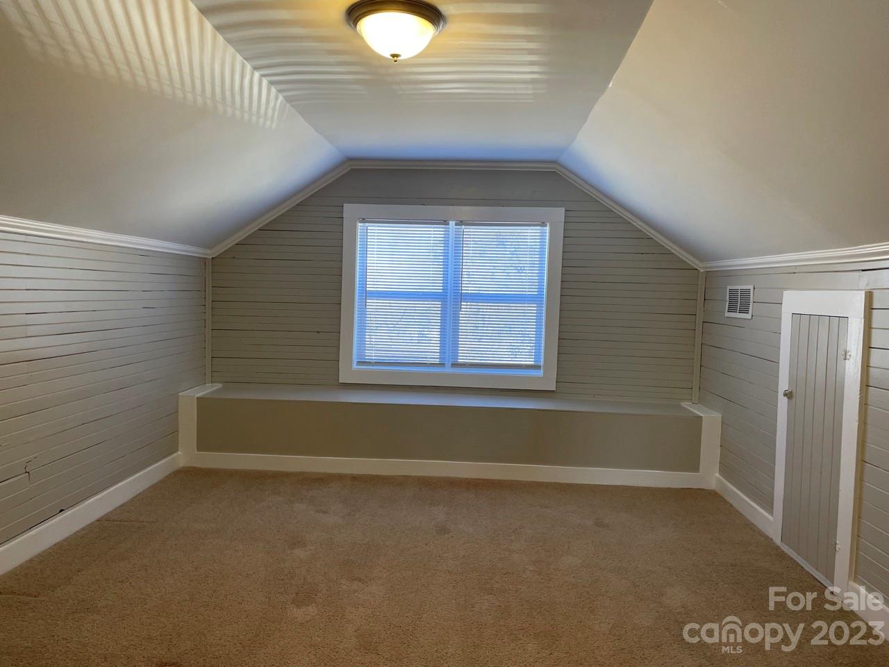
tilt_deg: -1.5
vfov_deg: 53.1
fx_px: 668
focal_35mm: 26
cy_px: 334
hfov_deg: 67.3
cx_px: 444
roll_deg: -2.0
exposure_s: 1/120
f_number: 1.6
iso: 80
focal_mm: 4.2
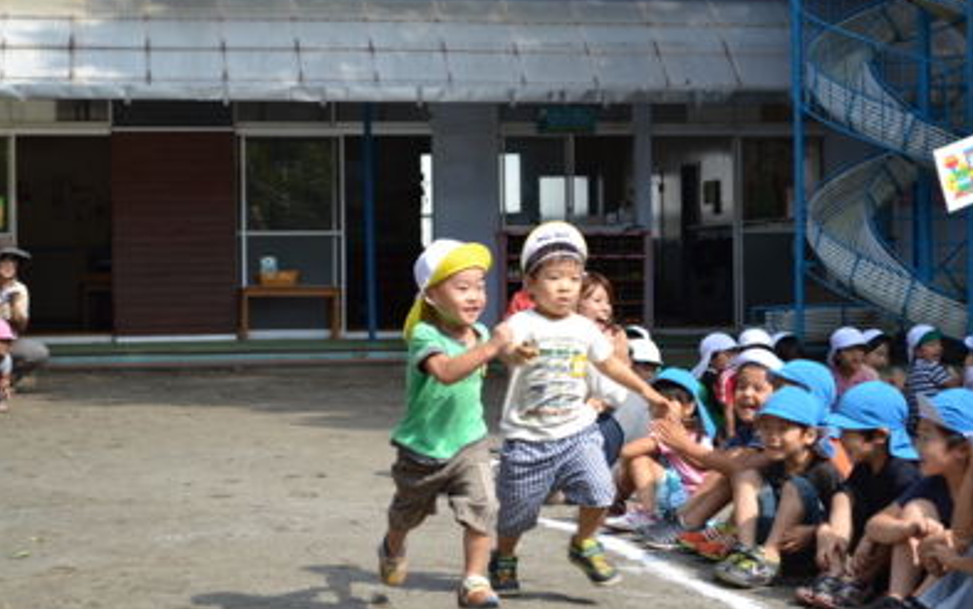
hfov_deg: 24.2
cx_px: 488
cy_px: 313
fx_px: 2269
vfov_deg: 15.3
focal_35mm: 86
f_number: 6.3
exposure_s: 1/160
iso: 100
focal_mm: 55
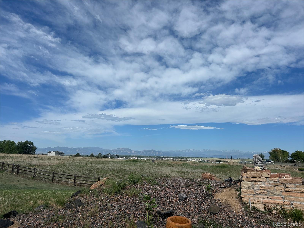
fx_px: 228
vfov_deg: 53.1
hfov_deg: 67.3
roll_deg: +0.2
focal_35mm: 26
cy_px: 114
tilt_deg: +10.5
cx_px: 152
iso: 50
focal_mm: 5.7
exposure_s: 1/8000
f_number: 1.5
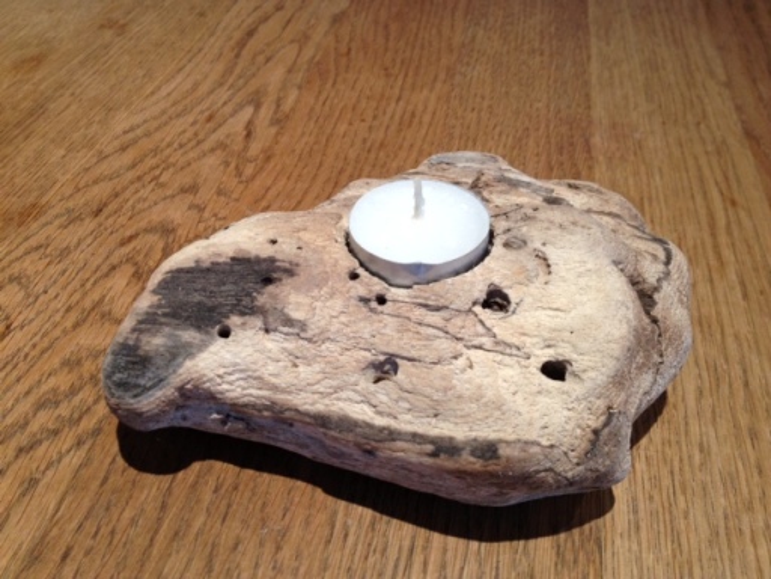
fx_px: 780
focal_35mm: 35
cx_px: 386
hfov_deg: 52.6
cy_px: 290
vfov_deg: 40.7
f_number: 2.4
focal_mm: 4.28
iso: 100
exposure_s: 1/20
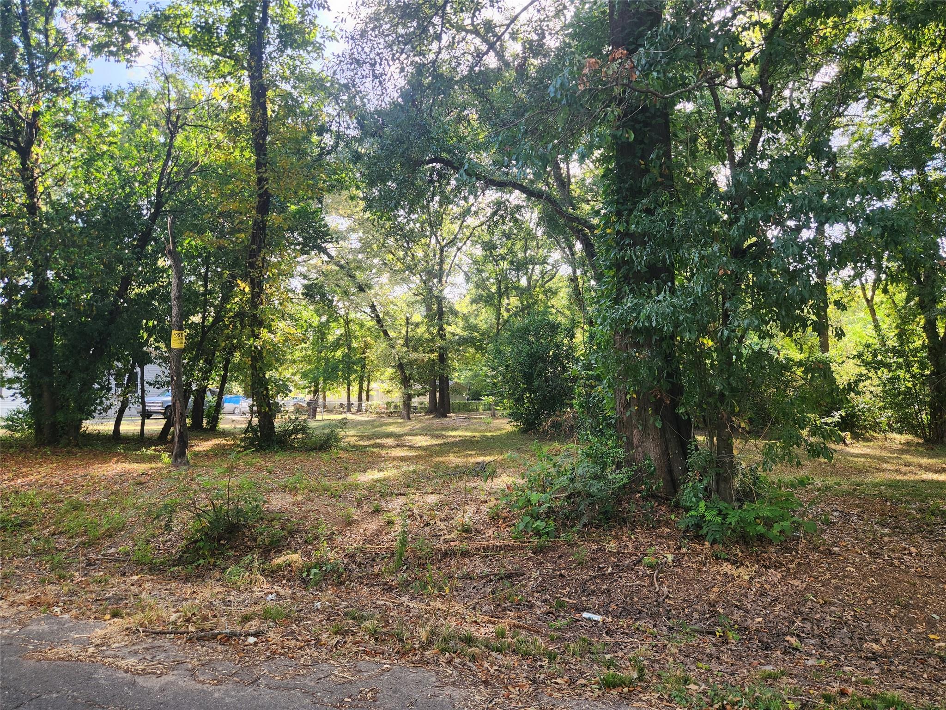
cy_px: 355
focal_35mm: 23
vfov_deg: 58.9
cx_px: 473
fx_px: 629
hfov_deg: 73.9
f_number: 1.8
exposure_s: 1/180
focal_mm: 5.4
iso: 50
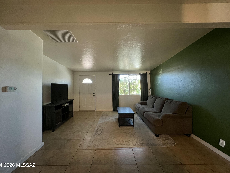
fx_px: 86
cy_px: 86
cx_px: 115
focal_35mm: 13
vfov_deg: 89.9
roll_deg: +0.4
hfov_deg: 106.2
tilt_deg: +0.0
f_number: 1.8
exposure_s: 1/60
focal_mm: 1.57
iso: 800
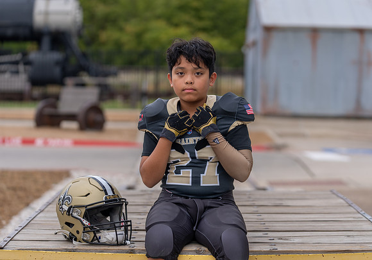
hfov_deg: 20.0
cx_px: 198
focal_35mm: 101
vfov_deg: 14.0
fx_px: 1056
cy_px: 128
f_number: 2.8
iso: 100
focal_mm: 91
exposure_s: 1/400
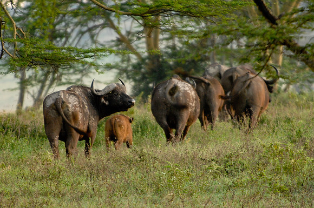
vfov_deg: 2.7
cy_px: 104
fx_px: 4442
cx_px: 157
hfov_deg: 4.0
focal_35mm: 510
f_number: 4.8
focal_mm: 340
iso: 800
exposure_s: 1/30
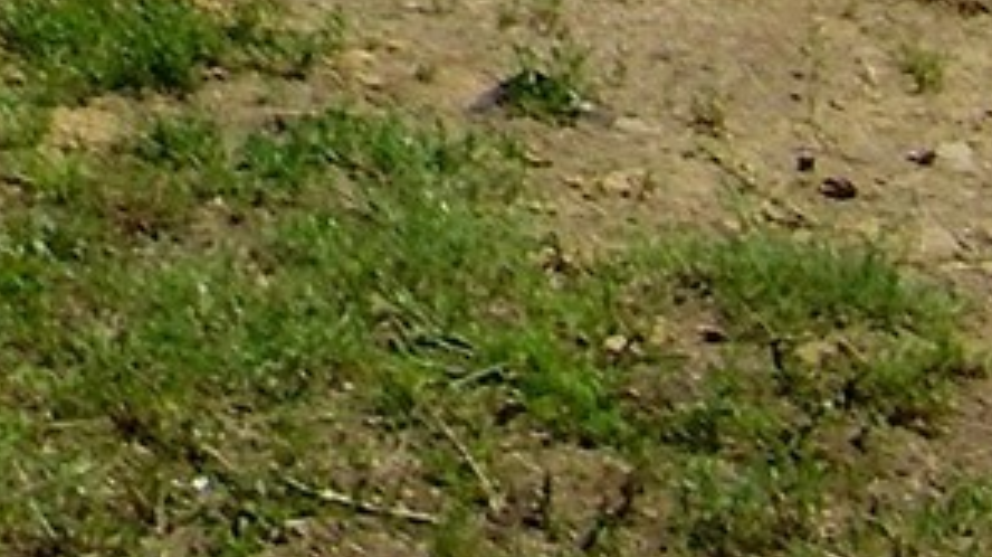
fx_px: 5204
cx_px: -948
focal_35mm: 198
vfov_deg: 5.6
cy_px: -1329
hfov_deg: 10.1
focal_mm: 5
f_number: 7
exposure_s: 1/400
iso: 80
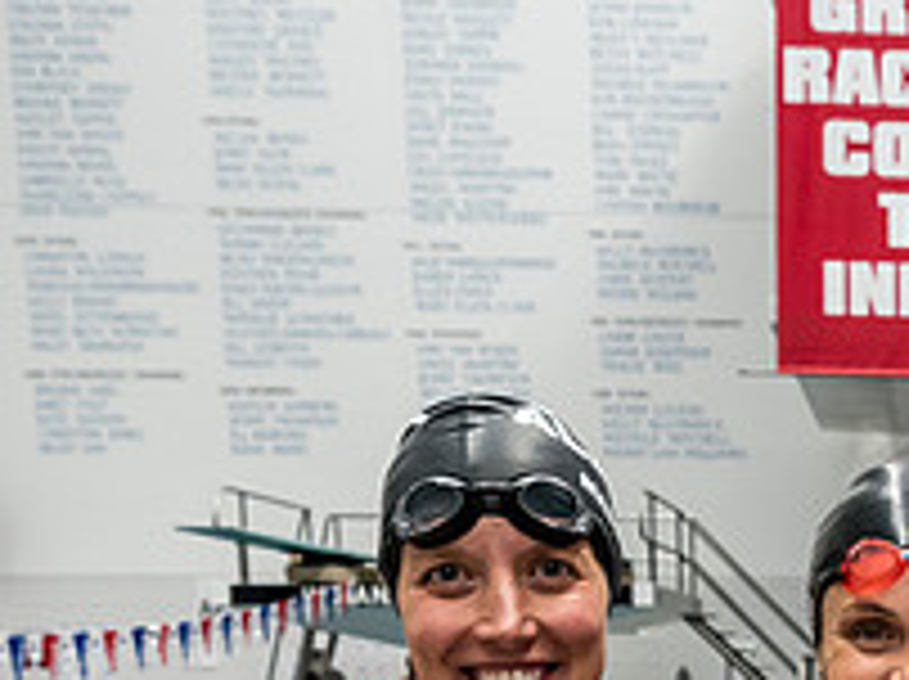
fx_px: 1810
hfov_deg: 25.4
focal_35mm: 69
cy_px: 966
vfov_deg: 19.1
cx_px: 1089
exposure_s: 1/160
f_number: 4
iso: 1600
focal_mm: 12
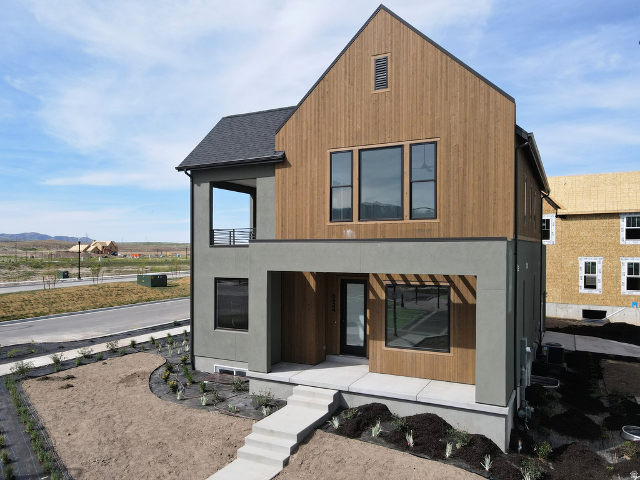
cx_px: 320
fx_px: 444
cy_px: 240
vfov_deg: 56.8
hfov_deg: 71.6
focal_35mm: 24
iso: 100
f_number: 2.8
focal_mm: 4.5
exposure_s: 1/800
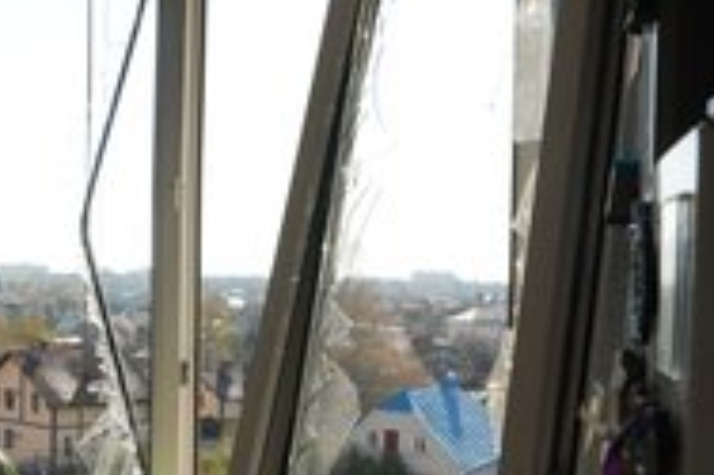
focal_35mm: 64
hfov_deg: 30.9
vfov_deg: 21.1
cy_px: 336
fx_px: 1268
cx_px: 186
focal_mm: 30
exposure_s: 1/125
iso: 320
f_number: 10
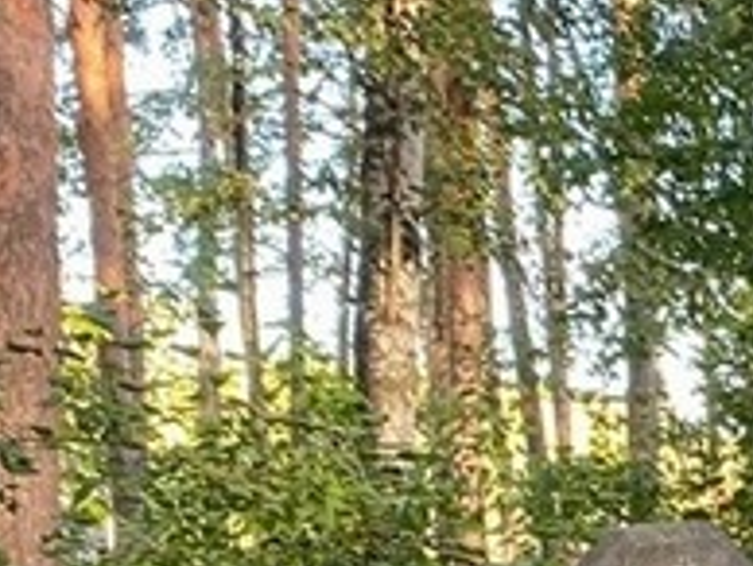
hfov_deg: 12.9
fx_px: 2984
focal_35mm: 137
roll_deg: -1.3
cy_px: 1089
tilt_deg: -9.8
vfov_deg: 10.1
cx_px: 1386
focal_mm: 4.25
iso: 80
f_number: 1.8
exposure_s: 1/121
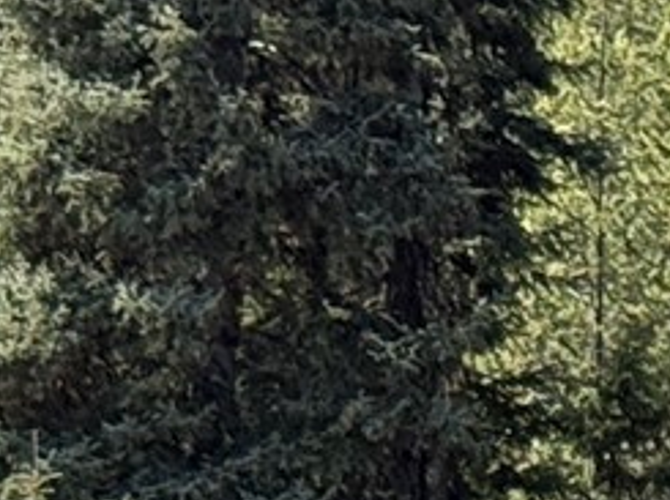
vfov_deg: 4.6
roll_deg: -2.0
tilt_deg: +3.0
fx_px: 6069
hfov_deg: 6.0
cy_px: 1022
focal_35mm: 314
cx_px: 1788
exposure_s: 1/1838
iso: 100
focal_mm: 6.76
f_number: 1.78
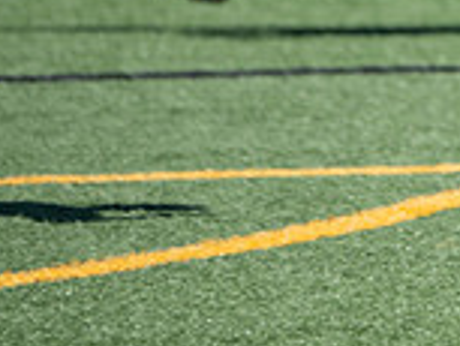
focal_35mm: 656
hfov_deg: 3.0
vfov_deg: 2.3
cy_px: -137
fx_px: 8724
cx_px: 755
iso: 64
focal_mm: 180
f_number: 2.8
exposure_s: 1/800
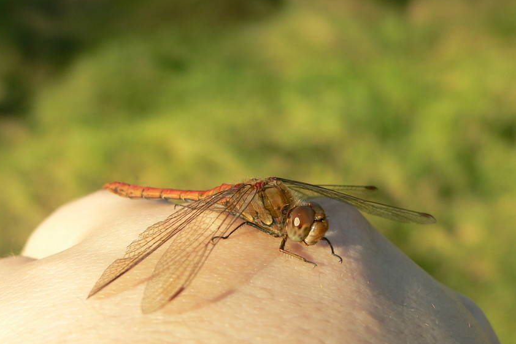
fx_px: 1104
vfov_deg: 17.7
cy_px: 180
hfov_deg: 26.3
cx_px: 256
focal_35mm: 77
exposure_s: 1/320
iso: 80
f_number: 4
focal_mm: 12.1
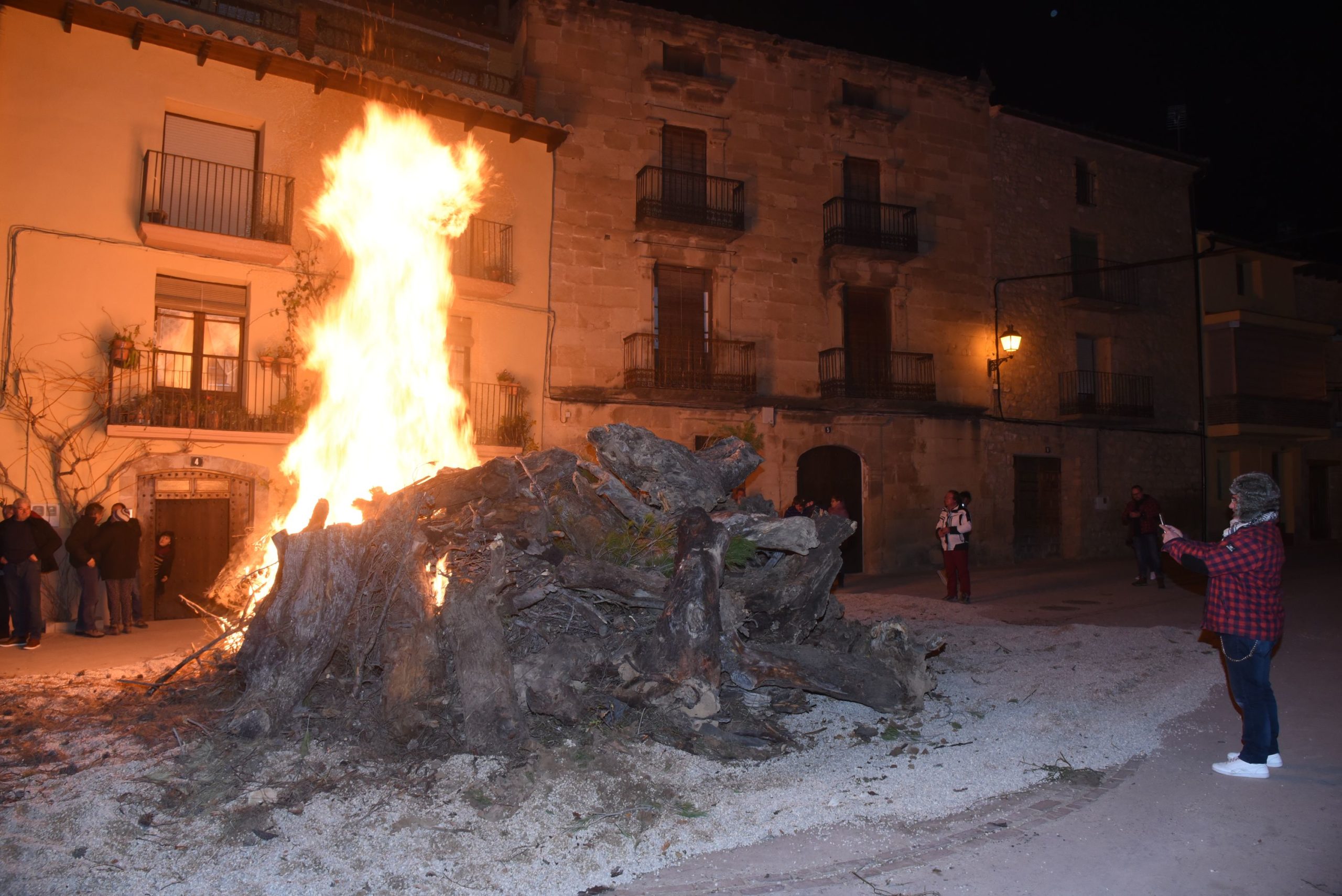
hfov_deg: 73.7
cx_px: 671
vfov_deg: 53.2
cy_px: 448
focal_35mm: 24
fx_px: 895
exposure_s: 1/50
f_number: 8
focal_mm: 24
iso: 1600
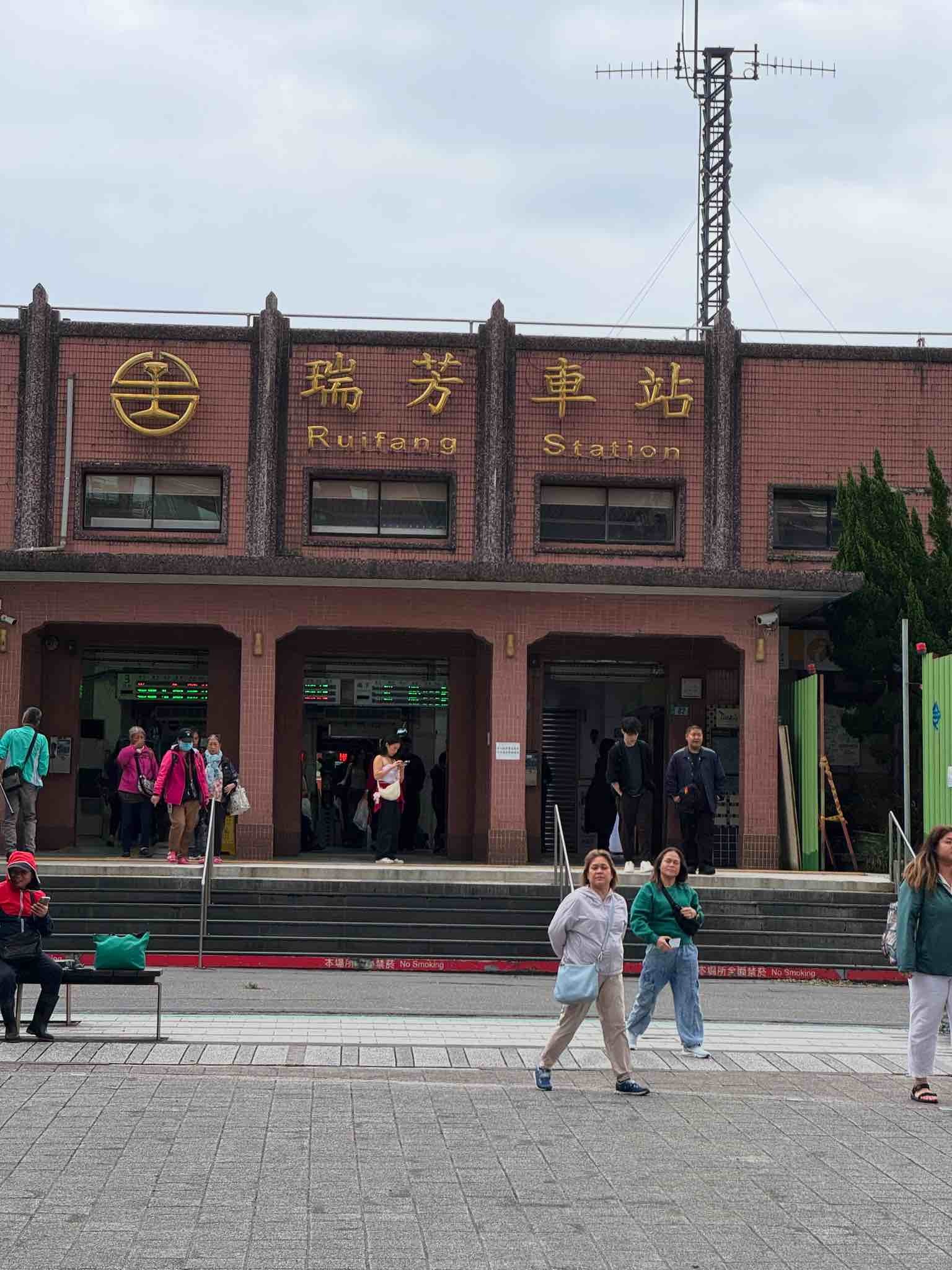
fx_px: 2824
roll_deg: -1.6
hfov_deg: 19.1
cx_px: 476
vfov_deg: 25.3
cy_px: 635
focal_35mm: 77
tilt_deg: +5.8
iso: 32
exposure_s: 1/99
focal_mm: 9
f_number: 2.8
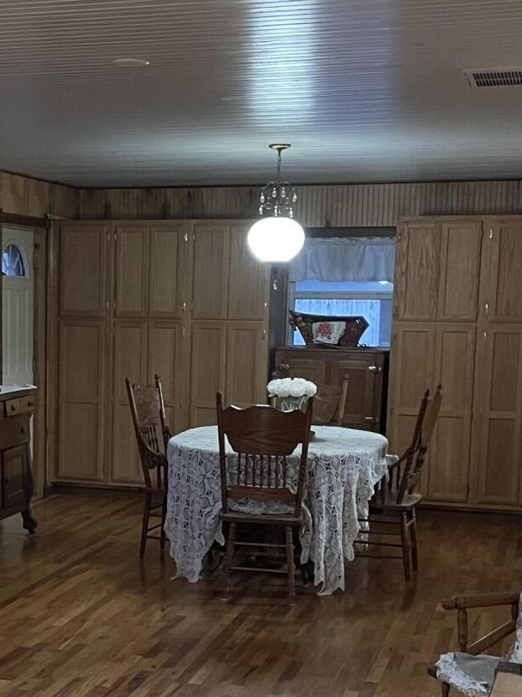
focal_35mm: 64
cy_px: 480
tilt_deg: -7.1
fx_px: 1288
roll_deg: -0.2
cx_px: 99
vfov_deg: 30.0
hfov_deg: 22.6
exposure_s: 1/40
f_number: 1.6
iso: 500
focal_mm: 4.2
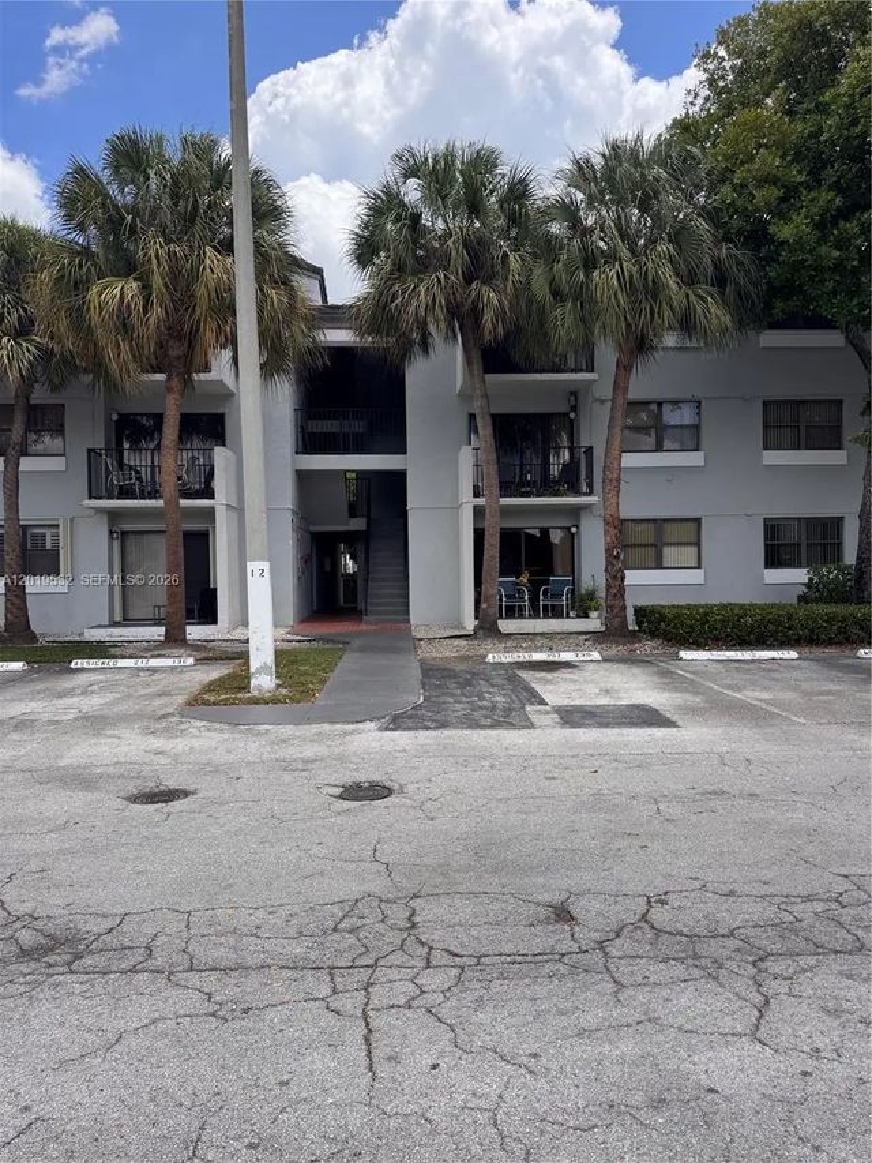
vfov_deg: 71.6
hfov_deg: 56.8
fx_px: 806
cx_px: 436
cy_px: 582
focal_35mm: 24
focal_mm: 6.76
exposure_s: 1/2415
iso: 80
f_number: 1.78
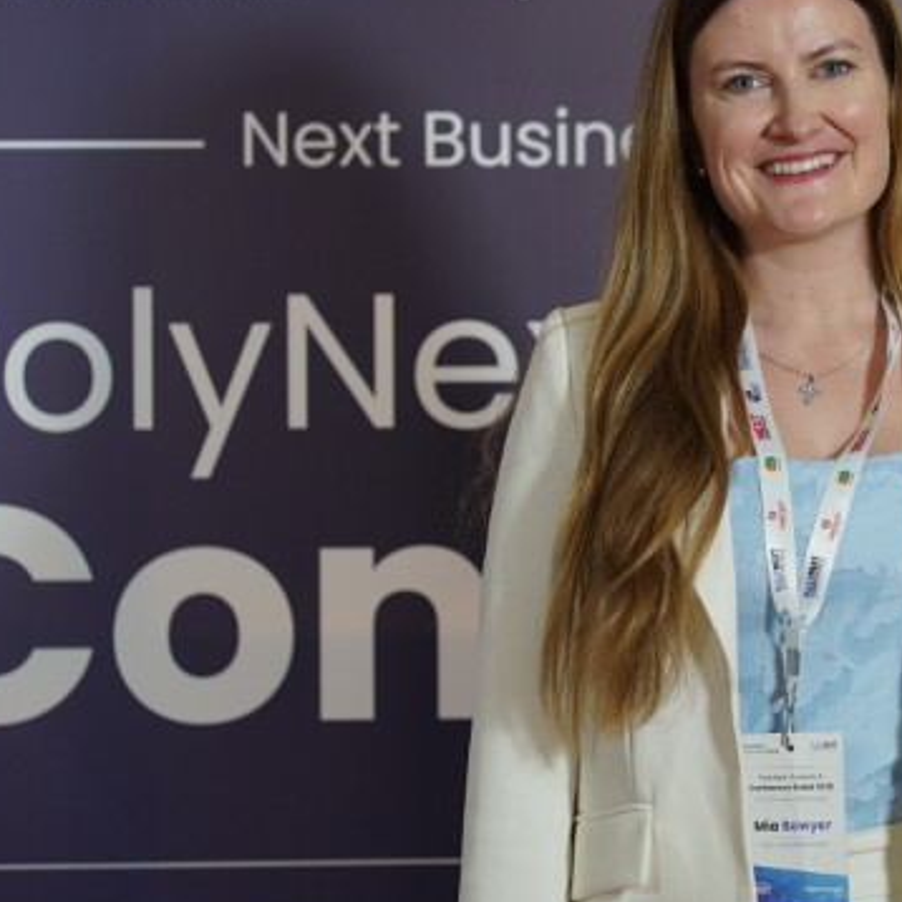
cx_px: 712
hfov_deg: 12.0
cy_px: 411
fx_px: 4275
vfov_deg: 12.0
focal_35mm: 145
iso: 800
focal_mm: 85
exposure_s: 1/160
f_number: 4
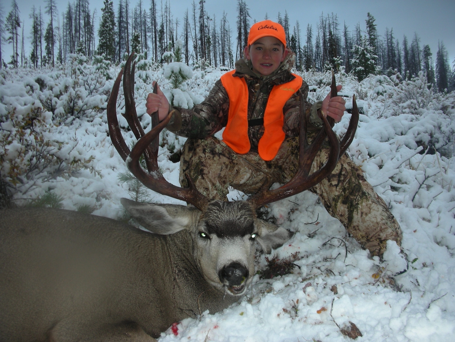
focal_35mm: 35
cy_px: 171
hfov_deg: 52.6
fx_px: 460
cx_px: 228
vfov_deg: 40.7
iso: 50
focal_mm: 5.8
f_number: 3
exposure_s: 1/30
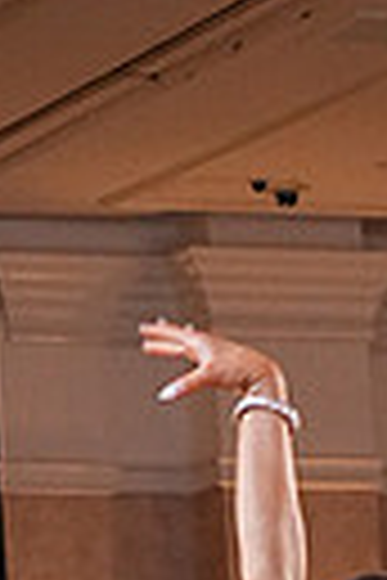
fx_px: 5272
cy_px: 1214
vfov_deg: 6.1
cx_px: 578
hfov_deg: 4.2
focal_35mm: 327
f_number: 5.6
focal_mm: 49
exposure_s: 1/200
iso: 5000
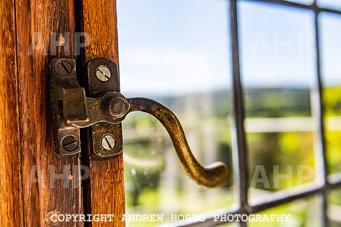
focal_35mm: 38
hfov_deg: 50.7
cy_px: 114
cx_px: 170
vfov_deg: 35.1
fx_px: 360
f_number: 4
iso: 140
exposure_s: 1/1250
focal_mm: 38
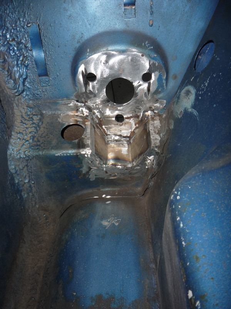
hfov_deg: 46.8
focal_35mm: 30
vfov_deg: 60.0
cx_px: 116
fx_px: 267
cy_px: 154
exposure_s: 1/30
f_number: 4
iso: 100
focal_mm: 5.2
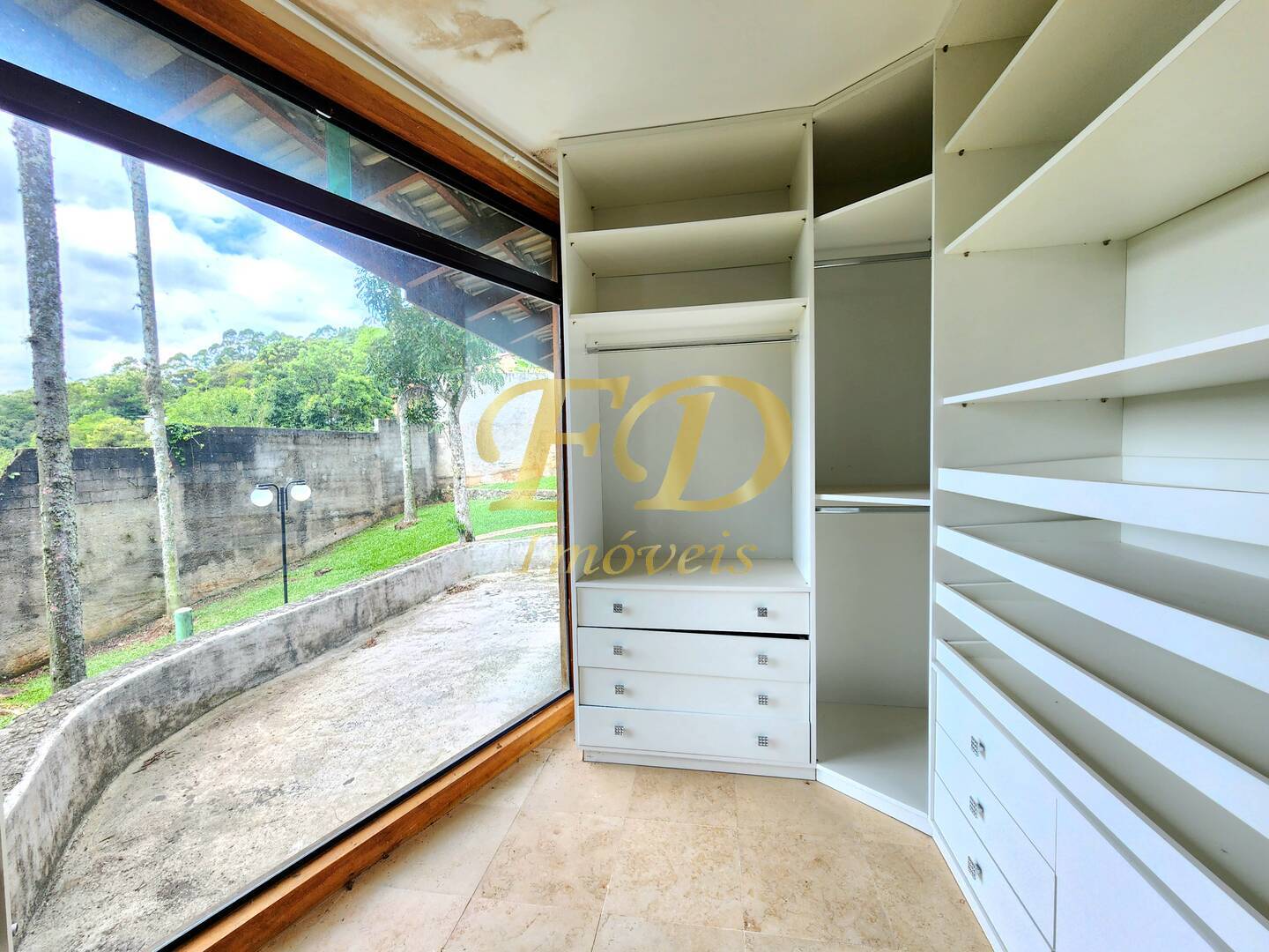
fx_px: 477
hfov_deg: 106.2
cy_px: 476
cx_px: 634
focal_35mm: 13
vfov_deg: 89.9
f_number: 2.2
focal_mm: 2.2
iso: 80
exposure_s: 1/120
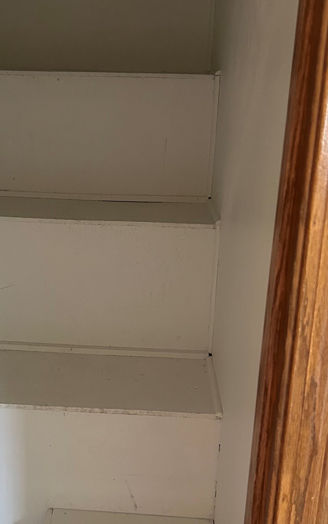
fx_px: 672
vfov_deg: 42.6
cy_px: 282
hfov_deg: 27.2
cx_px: 97
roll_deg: -1.3
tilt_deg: -17.3
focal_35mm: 47
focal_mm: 5.7
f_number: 1.5
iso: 500
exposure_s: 1/60
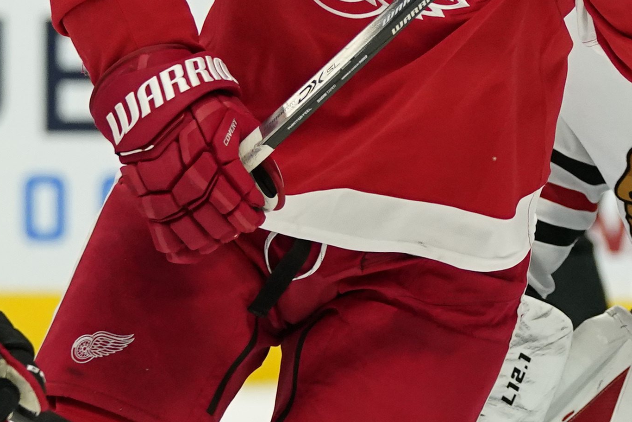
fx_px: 9725
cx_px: 517
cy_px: 96
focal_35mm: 554
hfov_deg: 3.7
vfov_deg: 2.5
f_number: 3.2
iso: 3200
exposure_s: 1/2000
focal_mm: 126
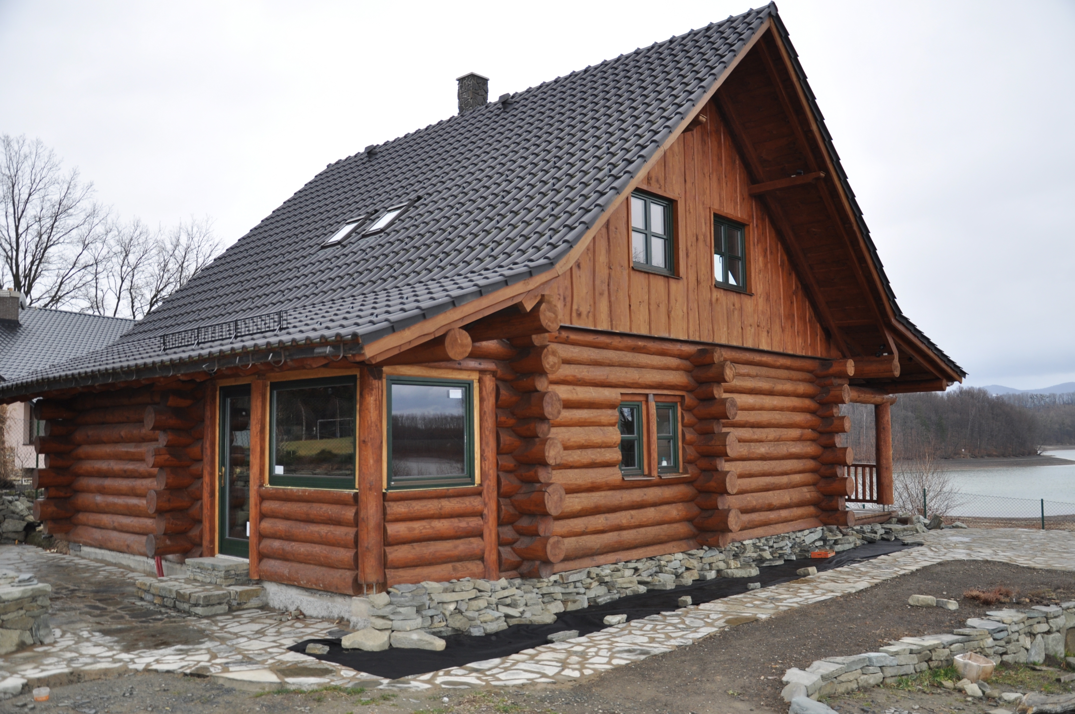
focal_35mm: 32
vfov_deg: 41.6
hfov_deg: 59.5
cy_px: 357
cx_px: 538
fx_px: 940
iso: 200
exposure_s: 1/200
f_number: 4.5
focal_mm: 21
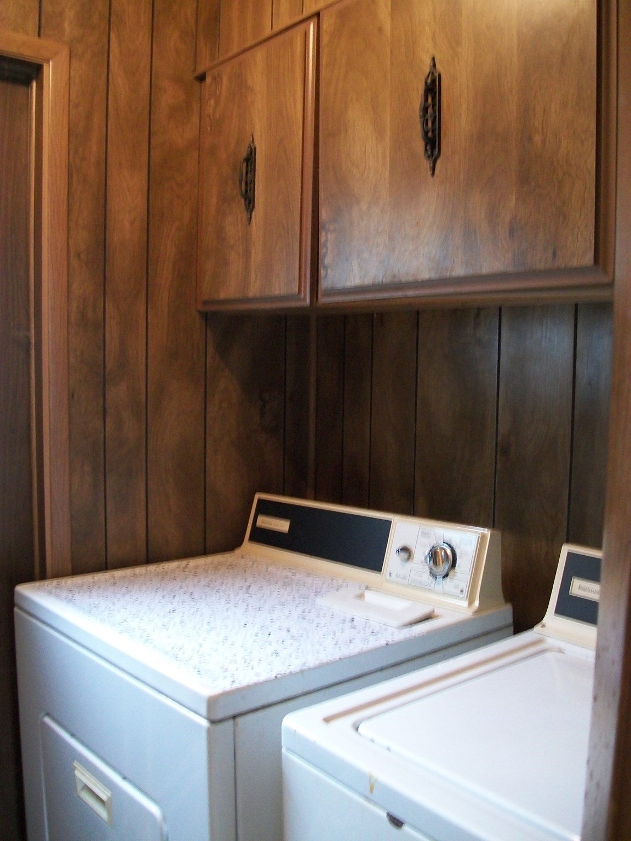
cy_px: 420
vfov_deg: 56.8
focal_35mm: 32
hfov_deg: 44.2
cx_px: 316
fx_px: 778
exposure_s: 1/8
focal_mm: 5.7
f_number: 2.9
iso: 220
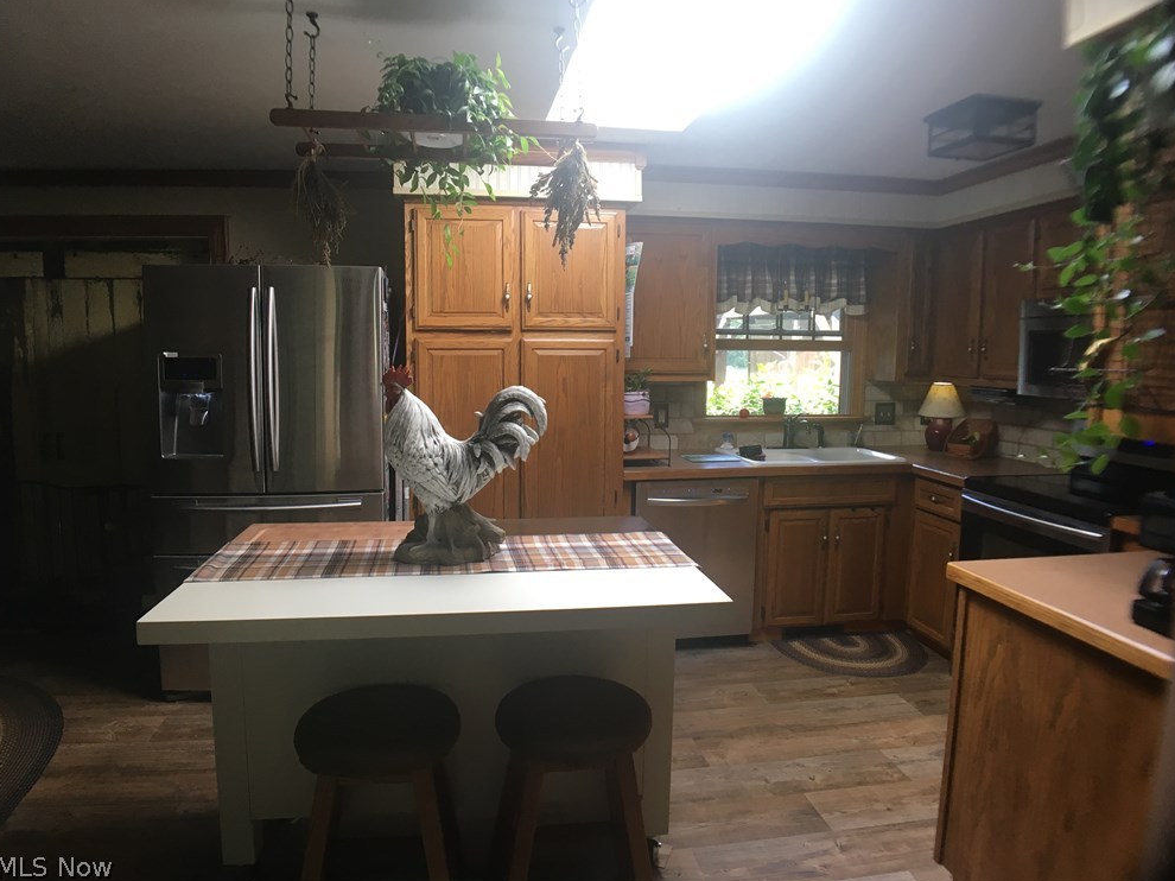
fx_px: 1018
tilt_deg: -5.1
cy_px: 431
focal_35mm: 30
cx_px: 597
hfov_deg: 60.0
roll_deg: -0.5
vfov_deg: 46.8
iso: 32
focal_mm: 4.15
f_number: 2.2
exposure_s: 1/30
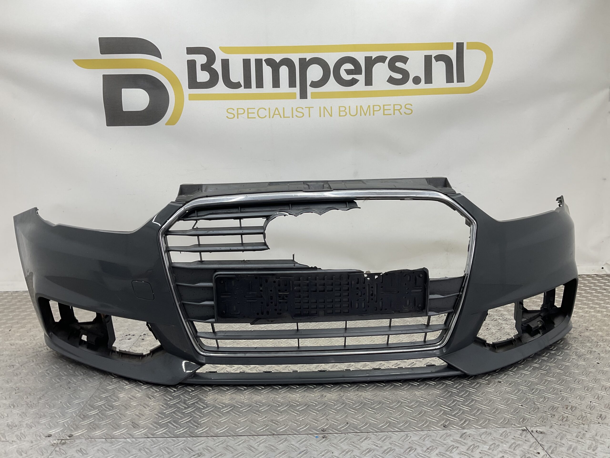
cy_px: 229
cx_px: 305
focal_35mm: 29
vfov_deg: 48.2
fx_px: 511
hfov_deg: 61.7
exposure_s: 1/120
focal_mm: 3
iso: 20
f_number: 1.8
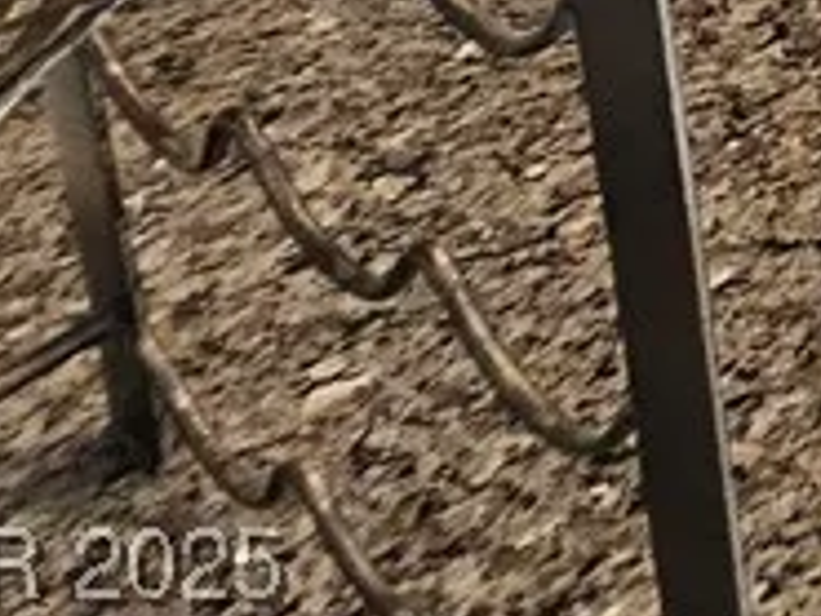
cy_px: -1037
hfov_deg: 14.0
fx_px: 1709
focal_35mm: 72
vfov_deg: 12.8
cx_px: 2108
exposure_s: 1/60
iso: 250
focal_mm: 2.2
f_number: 2.2
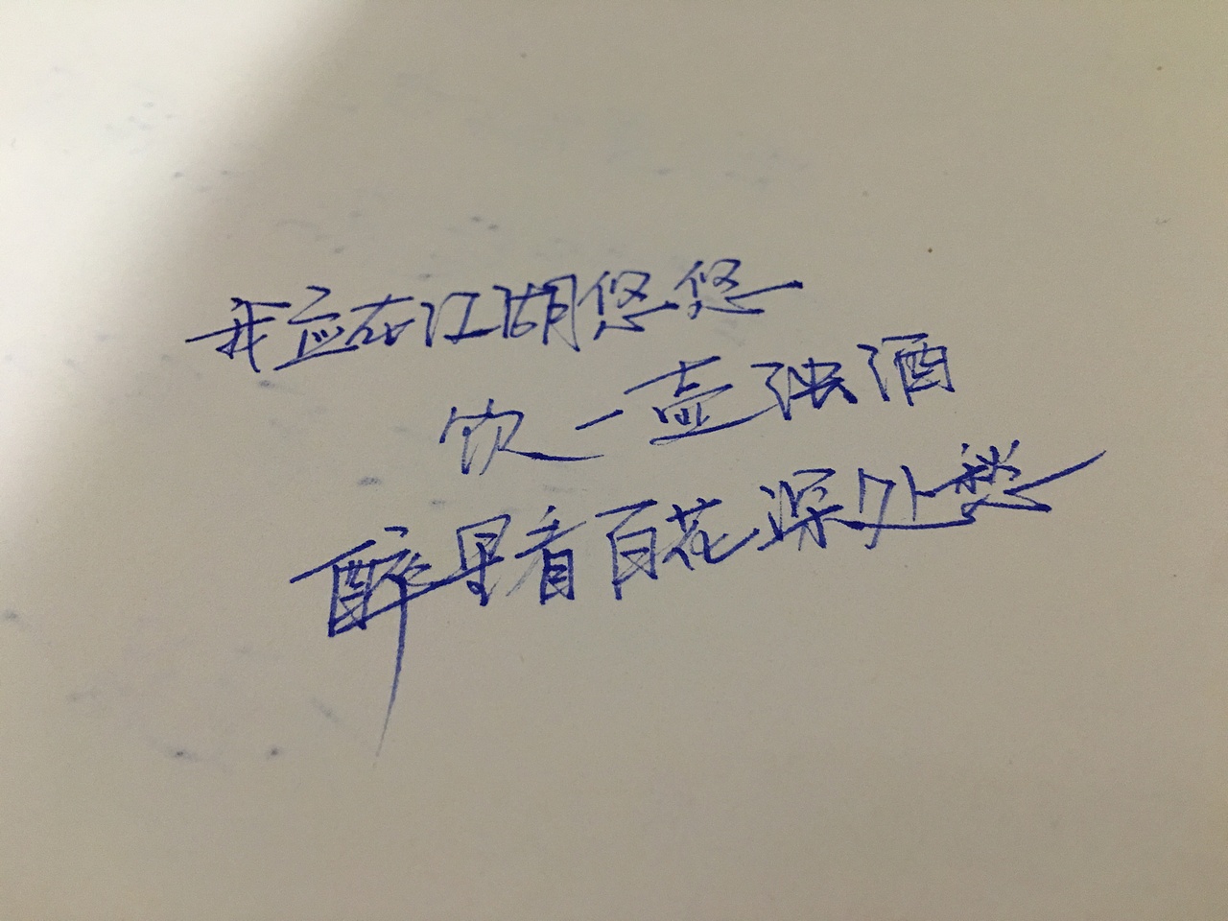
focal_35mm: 29
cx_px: 614
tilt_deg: -53.9
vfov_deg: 48.2
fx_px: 1029
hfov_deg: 61.7
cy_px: 460
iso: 80
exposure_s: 1/10
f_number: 2.2
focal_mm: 4.15
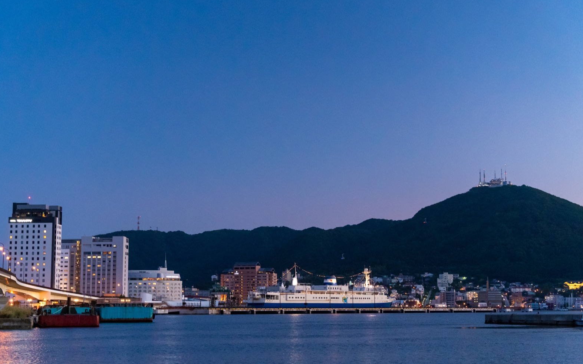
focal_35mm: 56
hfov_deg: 36.3
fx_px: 890
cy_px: 188
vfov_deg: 23.2
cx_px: 288
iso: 10000
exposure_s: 1/40
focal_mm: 54
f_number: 5
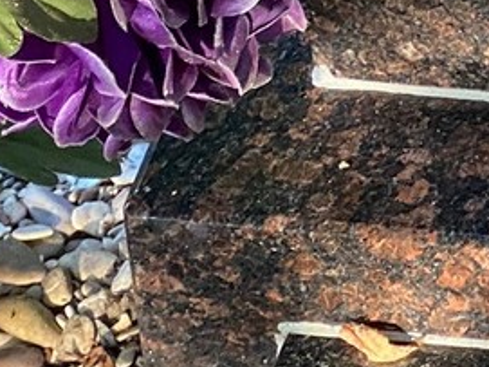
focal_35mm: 276
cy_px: -586
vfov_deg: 5.2
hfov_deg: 6.9
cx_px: 1070
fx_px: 3897
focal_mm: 6
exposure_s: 1/121
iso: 125
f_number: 2
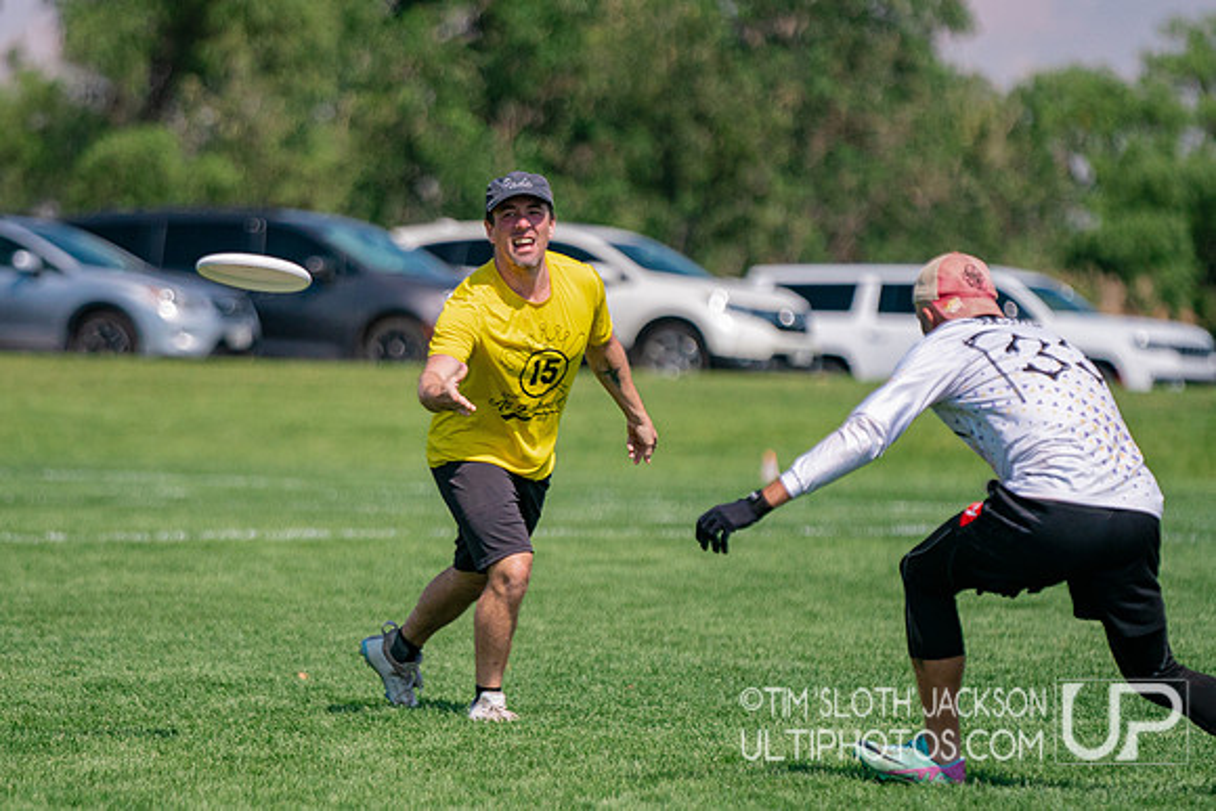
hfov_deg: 6.4
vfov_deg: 4.3
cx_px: 477
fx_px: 10823
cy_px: 452
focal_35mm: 320
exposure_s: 1/16000
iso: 640
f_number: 2.8
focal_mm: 200
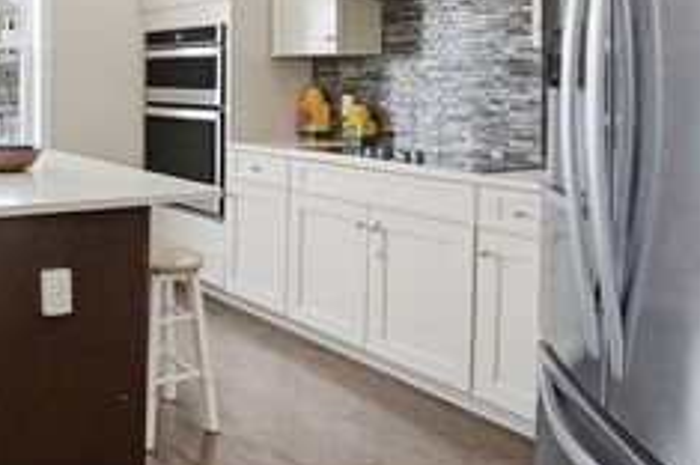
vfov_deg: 37.4
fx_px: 660
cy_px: 95
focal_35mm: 34
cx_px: 15
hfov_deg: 47.4
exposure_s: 1/250
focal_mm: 16
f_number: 9
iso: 800
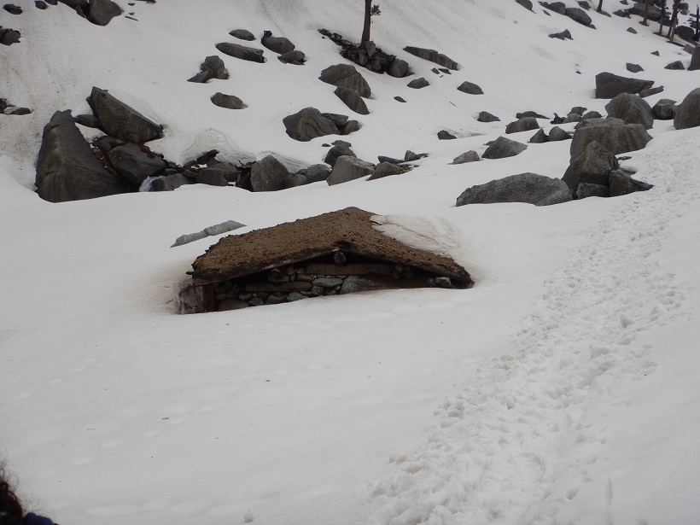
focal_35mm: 44
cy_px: 262
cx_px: 350
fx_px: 890
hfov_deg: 42.9
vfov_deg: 32.9
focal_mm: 7.8
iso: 125
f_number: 4.3
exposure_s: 1/500
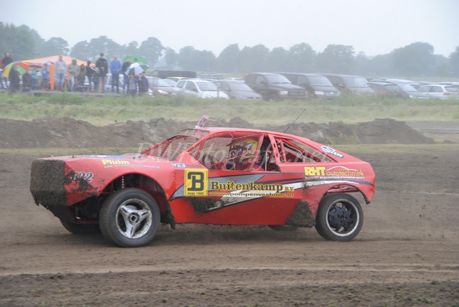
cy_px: 154
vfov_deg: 10.2
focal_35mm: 135
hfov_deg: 15.2
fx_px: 1723
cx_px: 230
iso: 720
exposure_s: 1/500
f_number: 5.3
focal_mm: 90
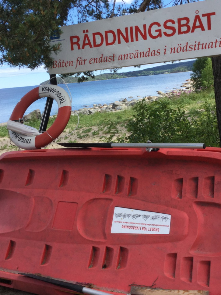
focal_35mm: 41
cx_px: 120
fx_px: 349
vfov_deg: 45.8
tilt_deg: -11.0
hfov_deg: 35.1
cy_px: 144
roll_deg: +5.2
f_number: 2.4
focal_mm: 3.3
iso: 25
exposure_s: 1/715
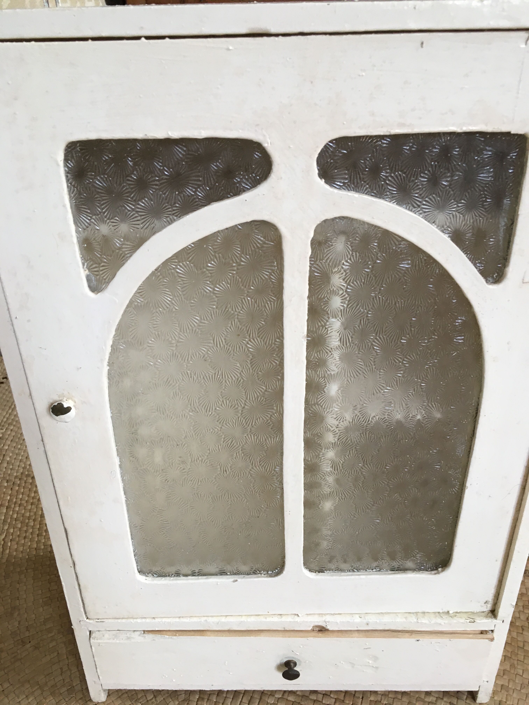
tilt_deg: -27.0
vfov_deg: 61.7
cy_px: 352
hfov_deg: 48.2
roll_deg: +2.1
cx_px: 264
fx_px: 591
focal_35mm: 29
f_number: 2.2
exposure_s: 1/33
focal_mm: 4.15
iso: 50
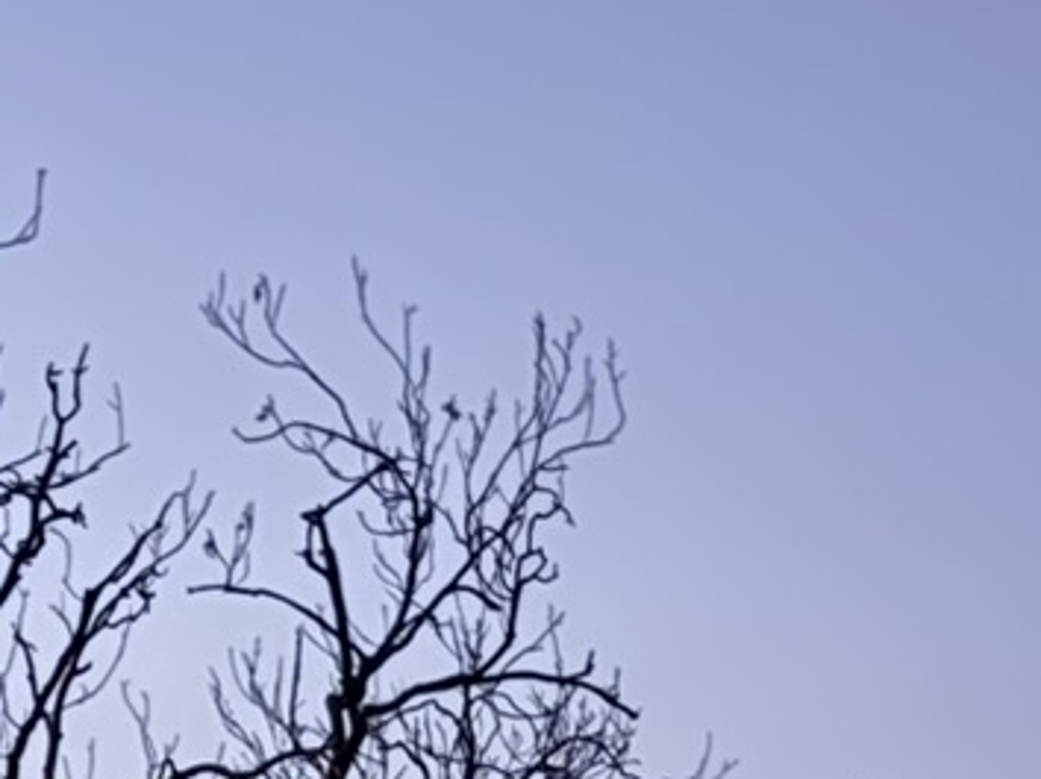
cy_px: 1617
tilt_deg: -2.7
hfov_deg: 14.1
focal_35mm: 139
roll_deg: -1.6
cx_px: 103
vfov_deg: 9.8
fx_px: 4177
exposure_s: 1/5
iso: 2000
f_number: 1.78
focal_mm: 6.76
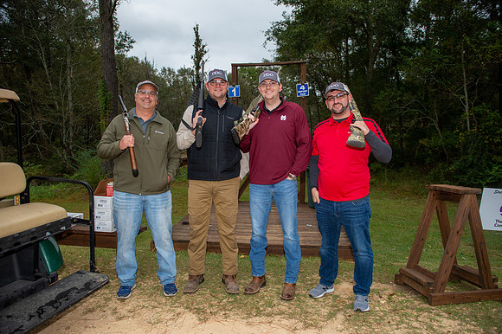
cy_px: 167
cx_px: 251
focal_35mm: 26
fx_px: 362
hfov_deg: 69.4
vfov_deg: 49.5
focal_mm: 26
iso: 400
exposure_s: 1/320
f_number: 4
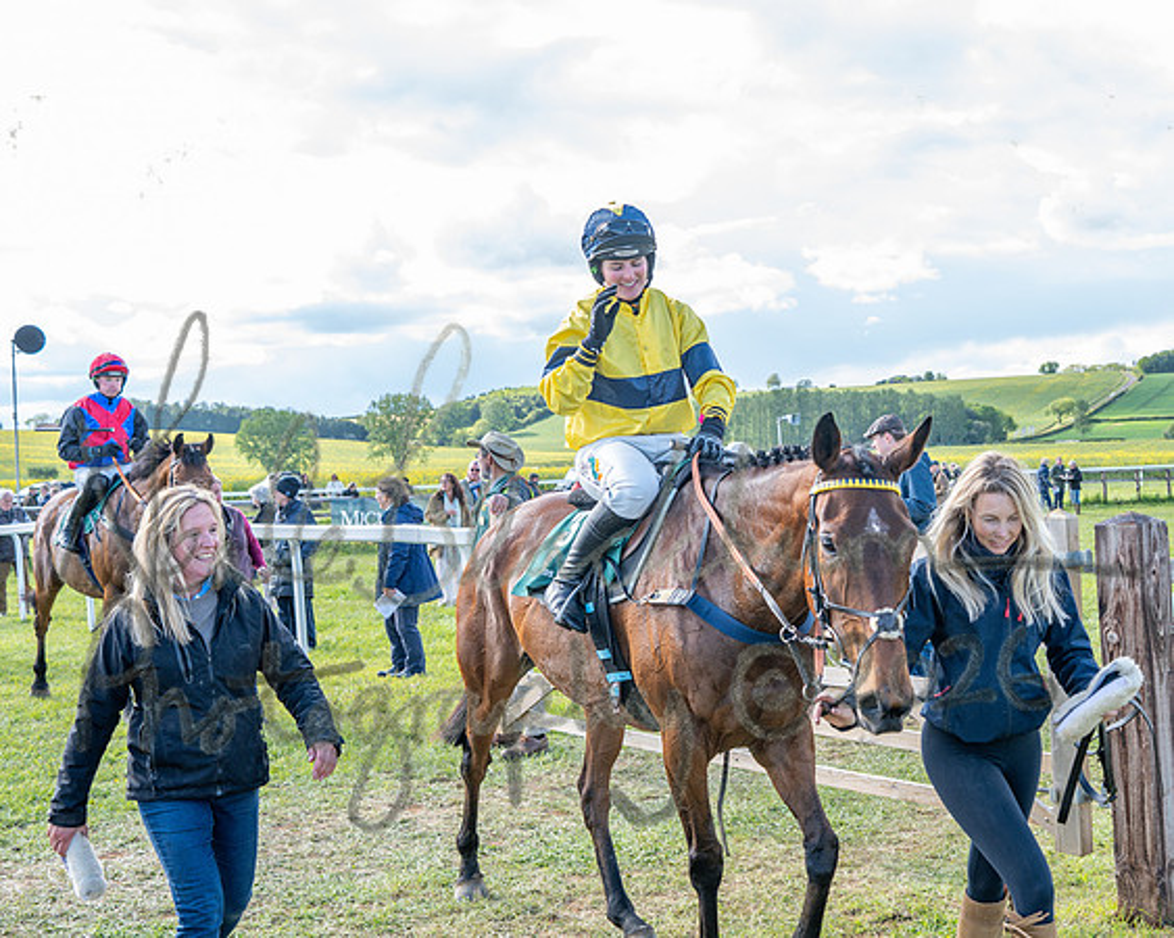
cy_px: 414
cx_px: 736
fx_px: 1530
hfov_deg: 41.7
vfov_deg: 34.1
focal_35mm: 44
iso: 200
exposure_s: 1/480
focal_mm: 35
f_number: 4
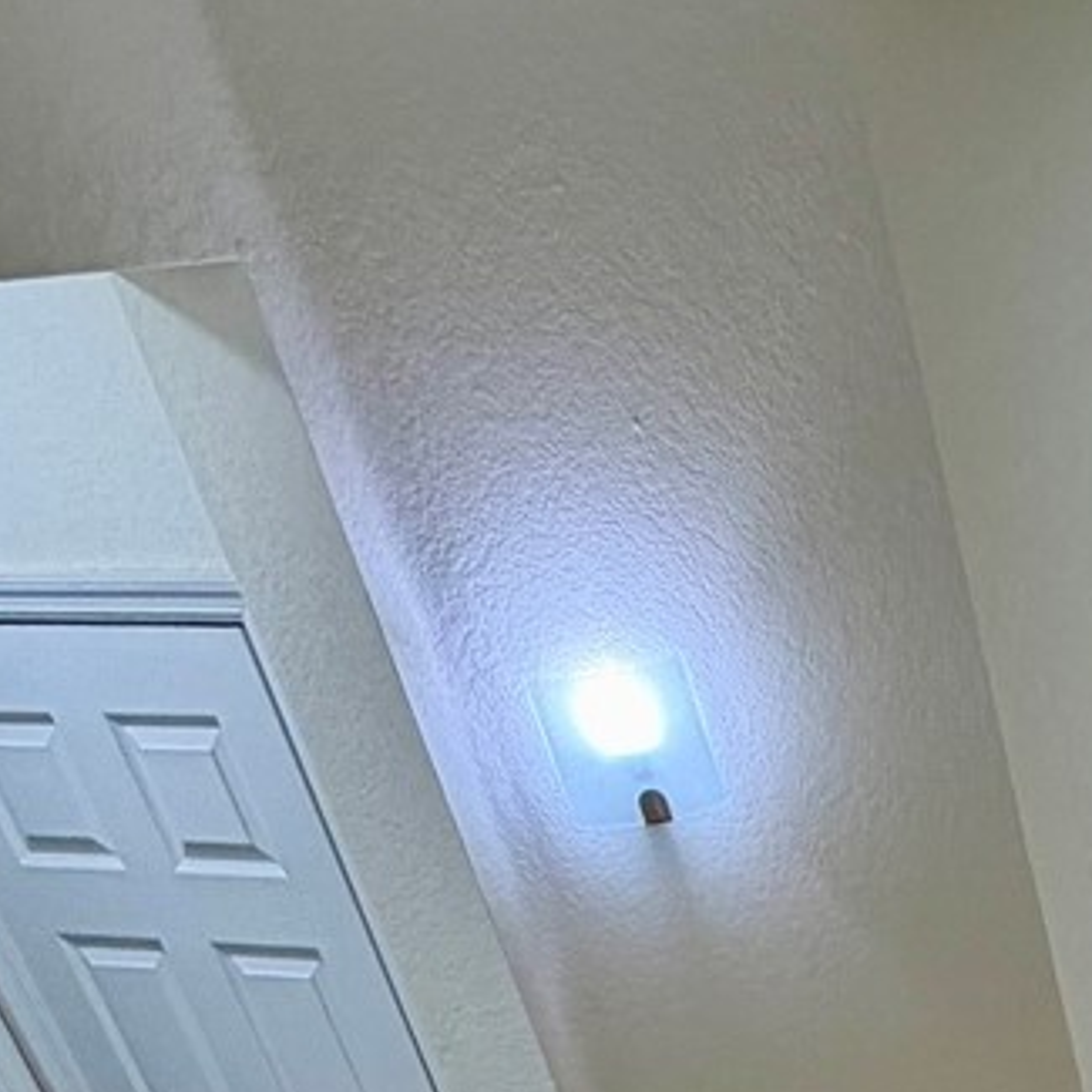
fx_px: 2177
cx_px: 1653
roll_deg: +4.9
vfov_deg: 19.7
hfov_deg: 22.8
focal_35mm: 61
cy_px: 2026
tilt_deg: -41.3
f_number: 2.2
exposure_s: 1/120
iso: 160
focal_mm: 2.22
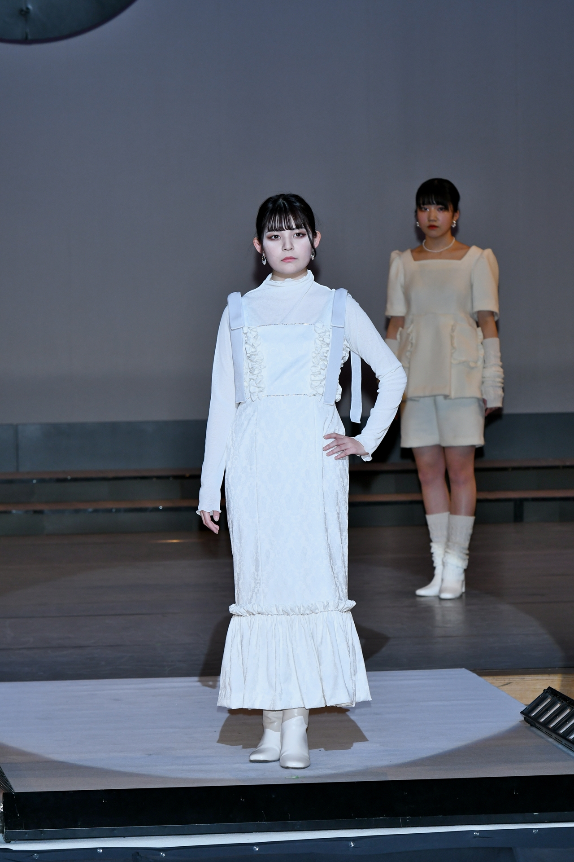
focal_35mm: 183
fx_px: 4376
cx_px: 287
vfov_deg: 11.2
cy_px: 431
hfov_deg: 7.5
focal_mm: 122
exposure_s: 1/250
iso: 800
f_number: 5.6
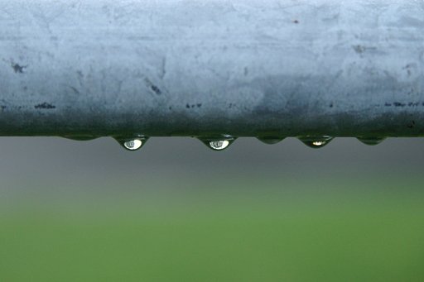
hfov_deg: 18.2
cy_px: 141
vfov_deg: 12.2
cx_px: 212
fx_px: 1324
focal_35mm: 112
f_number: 3.5
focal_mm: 75
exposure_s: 1/125
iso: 800
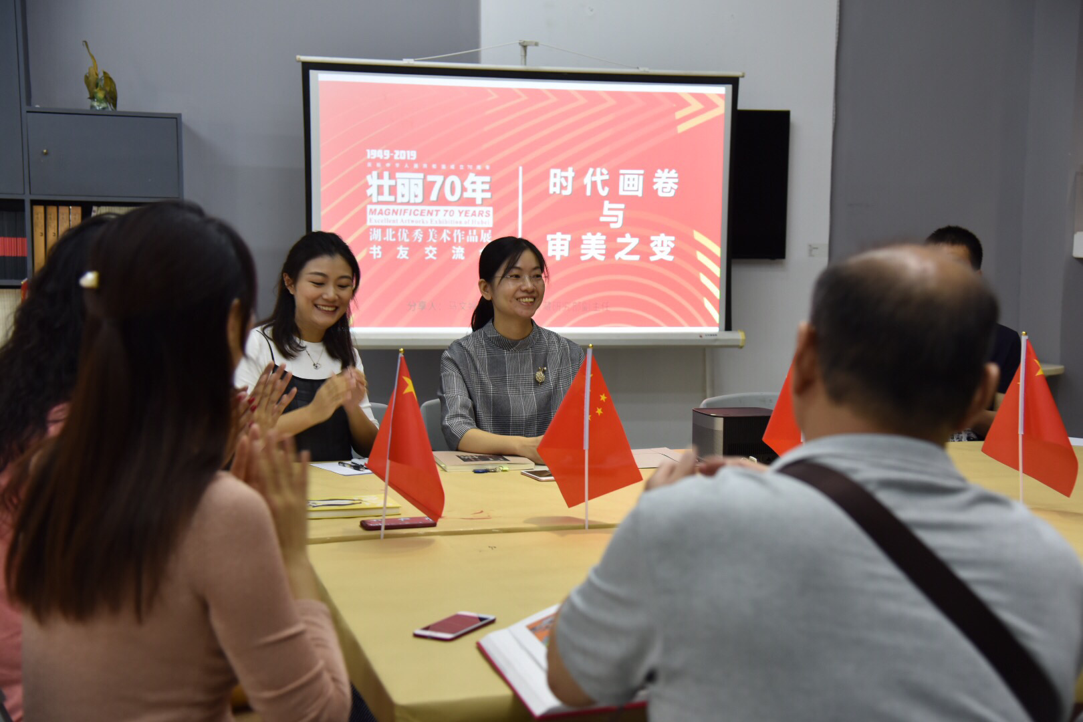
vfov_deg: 27.0
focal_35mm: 50
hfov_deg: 39.6
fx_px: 1504
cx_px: 542
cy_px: 361
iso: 900
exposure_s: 1/51
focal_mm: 50
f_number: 4
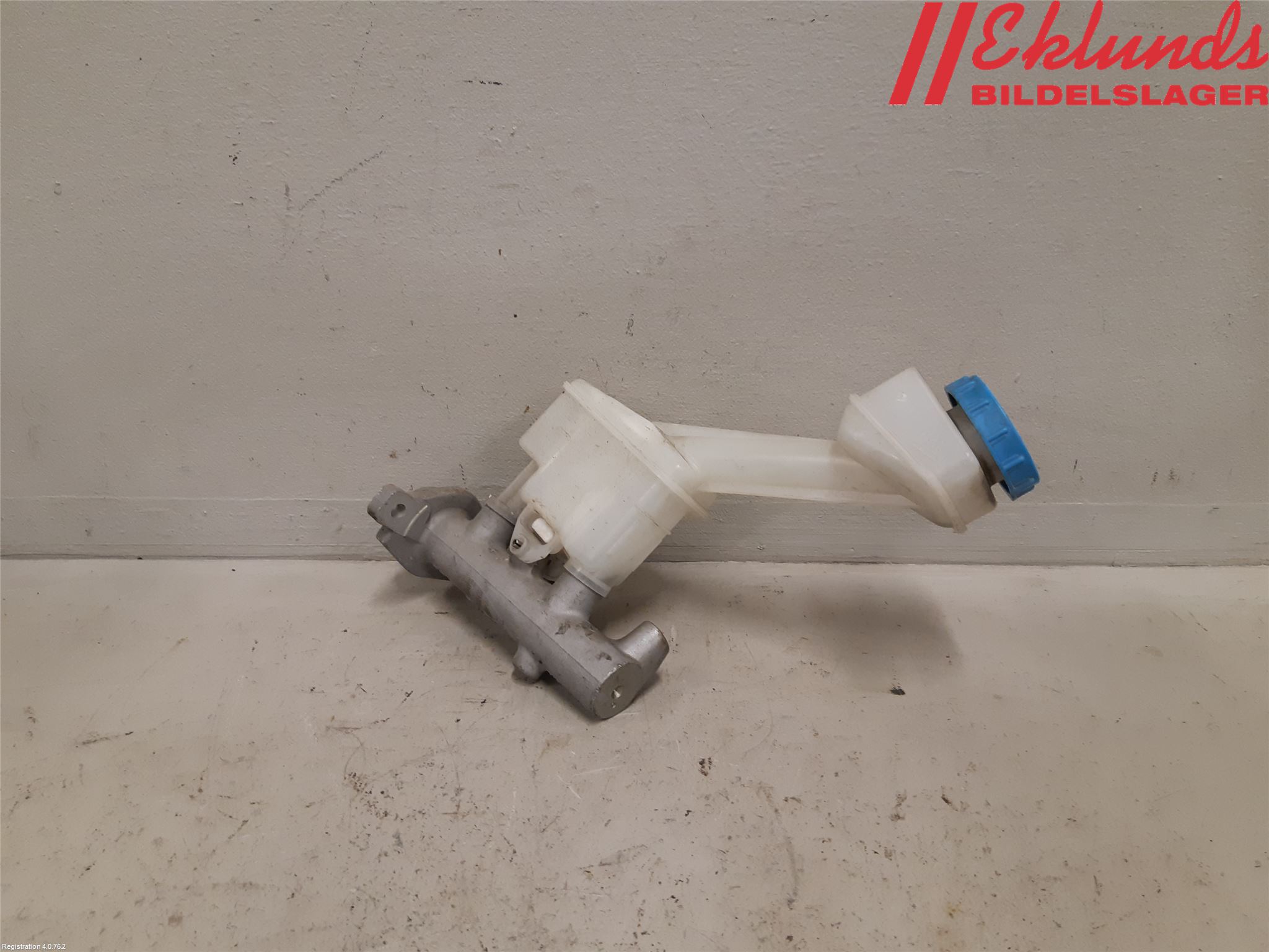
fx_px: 953
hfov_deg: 67.3
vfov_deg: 53.1
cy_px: 476
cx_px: 634
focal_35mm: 26
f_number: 1.7
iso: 160
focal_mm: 3.93
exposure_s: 1/50
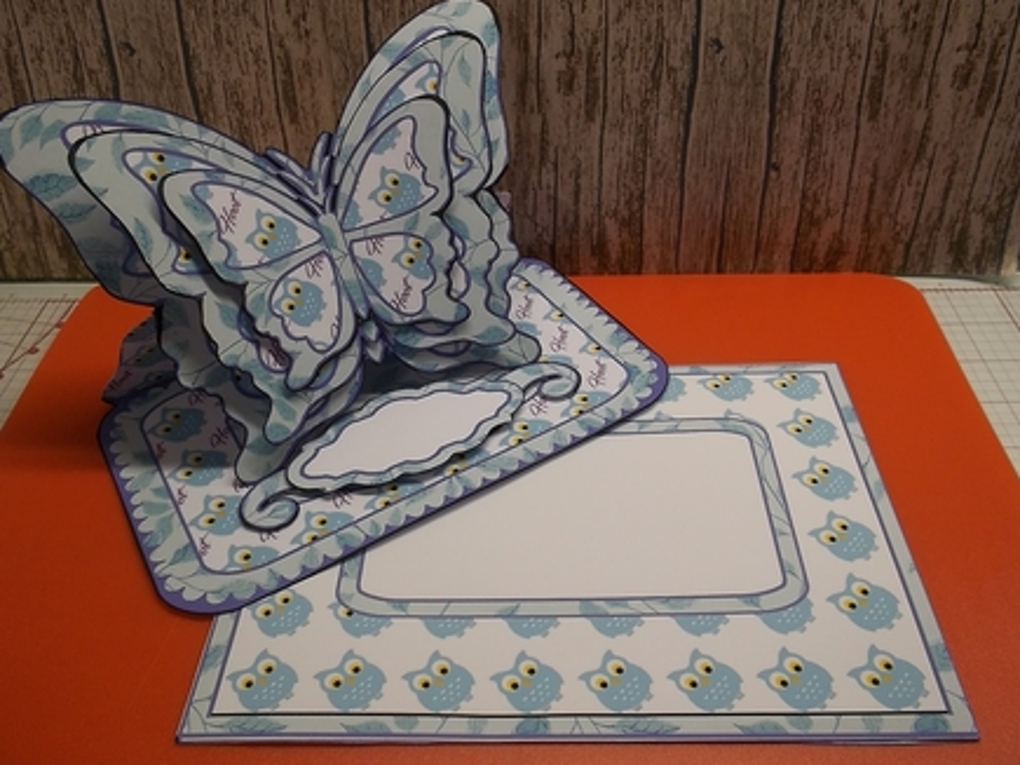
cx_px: 502
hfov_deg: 60.0
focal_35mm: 30
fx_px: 884
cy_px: 386
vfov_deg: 46.8
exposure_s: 1/40
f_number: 3.3
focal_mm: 4.1
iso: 80
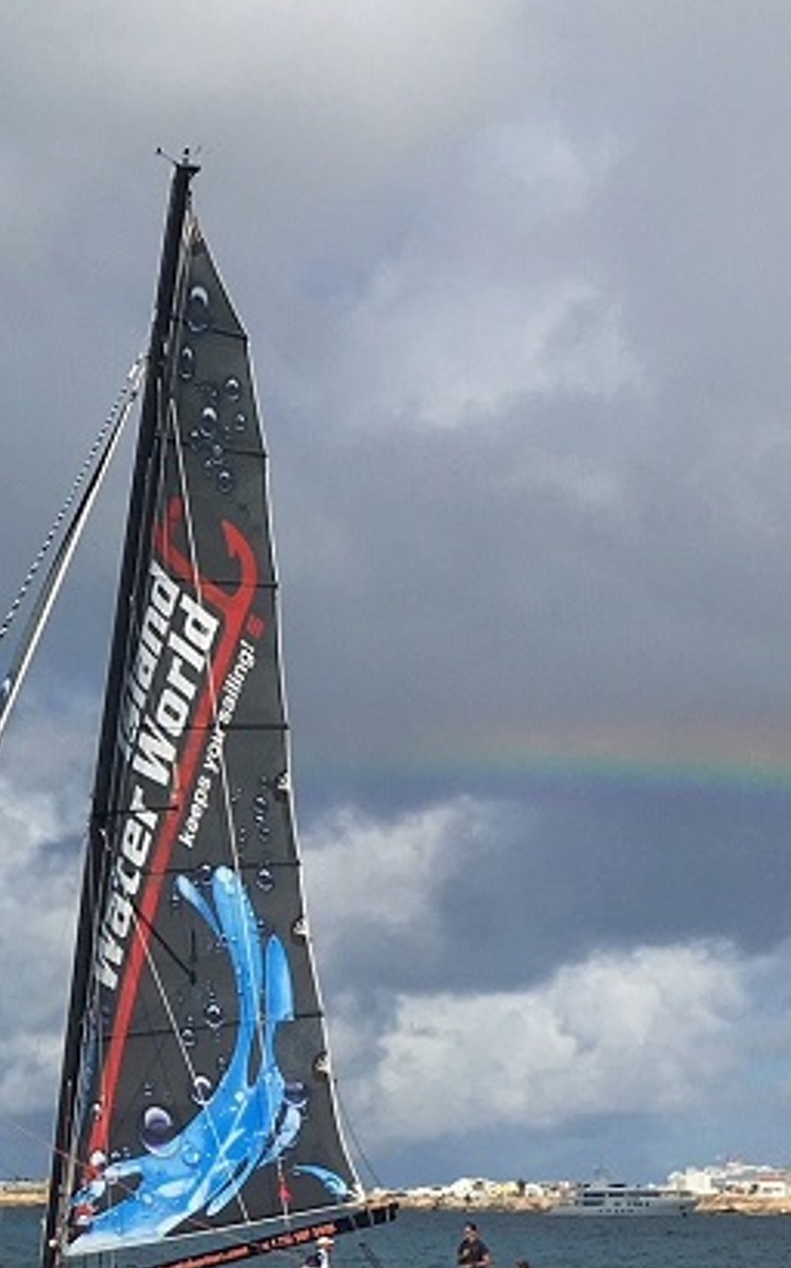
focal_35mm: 80
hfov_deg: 15.6
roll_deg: +1.3
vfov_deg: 25.3
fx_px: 2761
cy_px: 1048
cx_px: -179
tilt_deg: -0.3
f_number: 2.2
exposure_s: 1/4274
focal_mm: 4.15
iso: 25
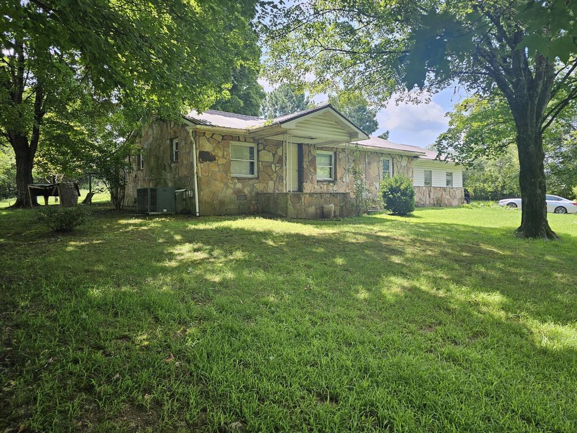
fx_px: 383
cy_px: 216
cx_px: 288
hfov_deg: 73.9
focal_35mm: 23
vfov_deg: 58.9
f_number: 1.7
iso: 16
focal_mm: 6.3
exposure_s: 1/180
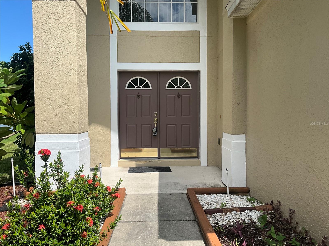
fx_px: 276
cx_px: 164
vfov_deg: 48.2
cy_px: 123
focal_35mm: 29
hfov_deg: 61.7
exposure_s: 1/1577
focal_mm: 3
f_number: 1.8
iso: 25
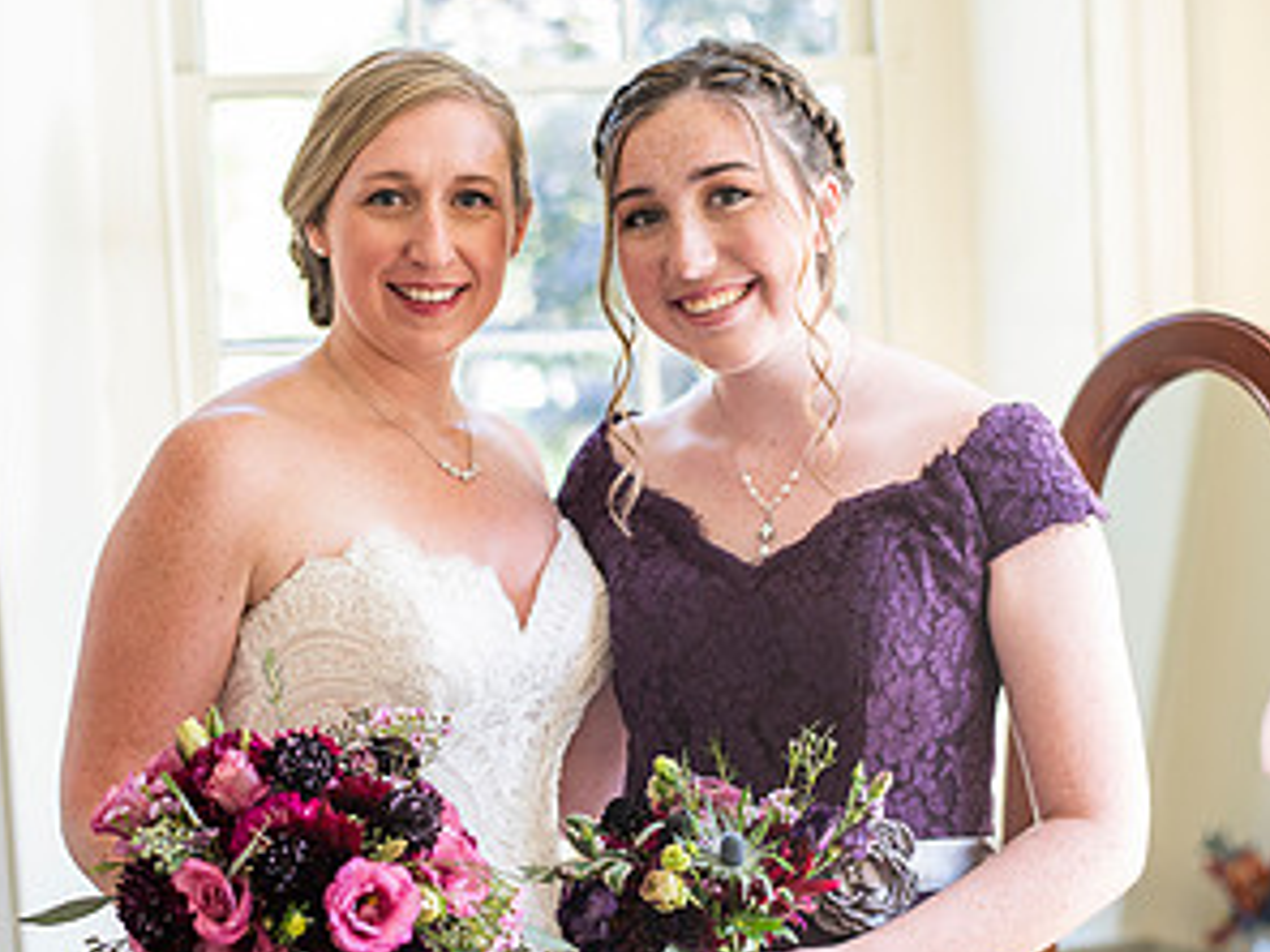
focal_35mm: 73
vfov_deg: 20.1
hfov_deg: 26.7
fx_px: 2678
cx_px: 635
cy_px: 605
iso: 640
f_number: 2.5
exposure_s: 1/320
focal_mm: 50
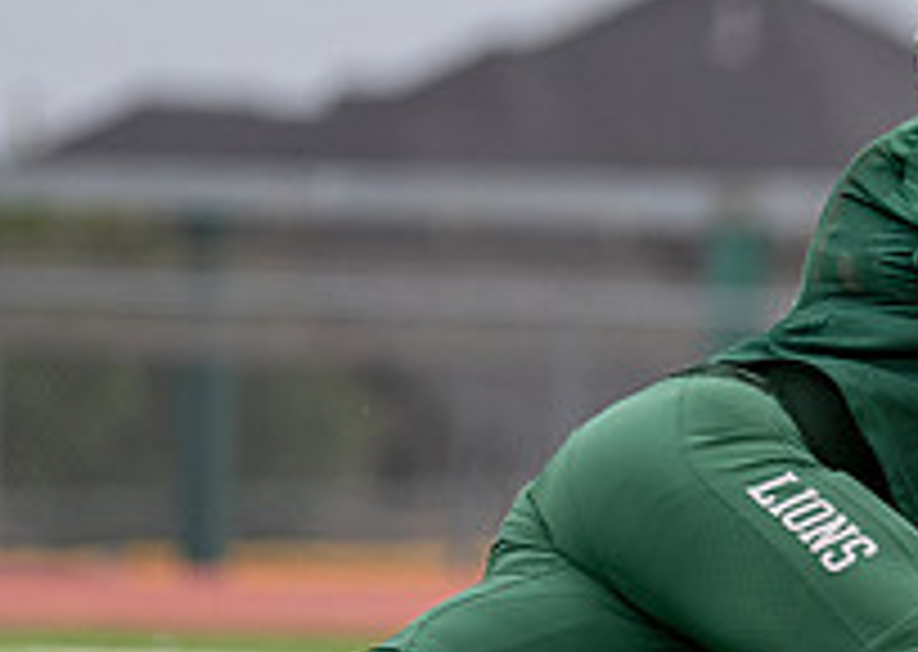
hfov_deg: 2.8
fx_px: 18663
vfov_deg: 2.0
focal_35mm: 717
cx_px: 1299
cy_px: 386
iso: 250
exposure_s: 1/2500
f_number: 2.8
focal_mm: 194
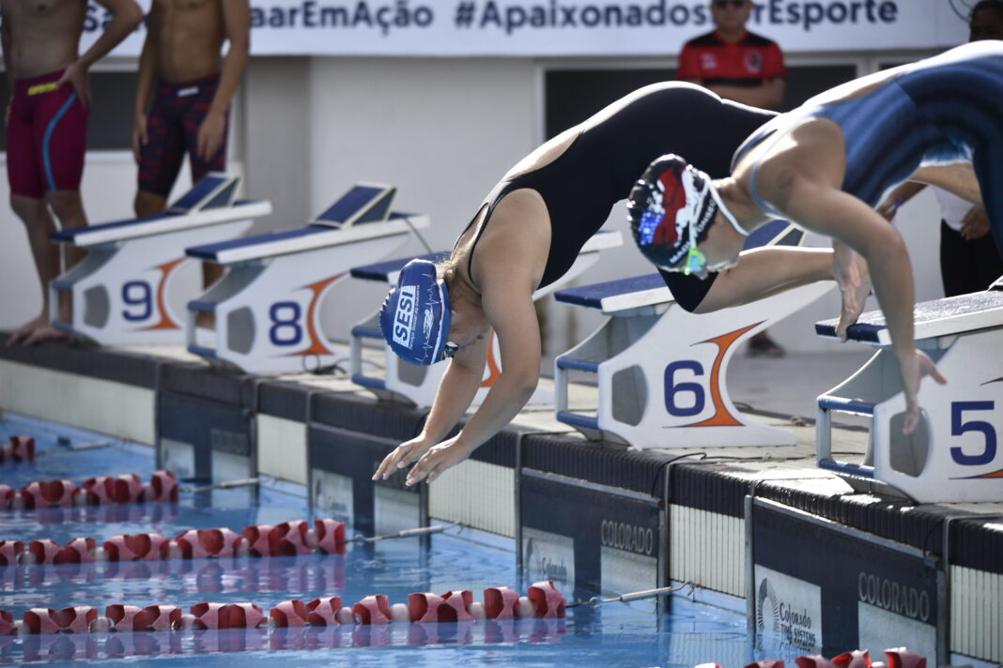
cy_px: 334
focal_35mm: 270
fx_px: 7522
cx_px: 502
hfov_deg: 7.6
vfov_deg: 5.1
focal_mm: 270
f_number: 6.3
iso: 320
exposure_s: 1/1000
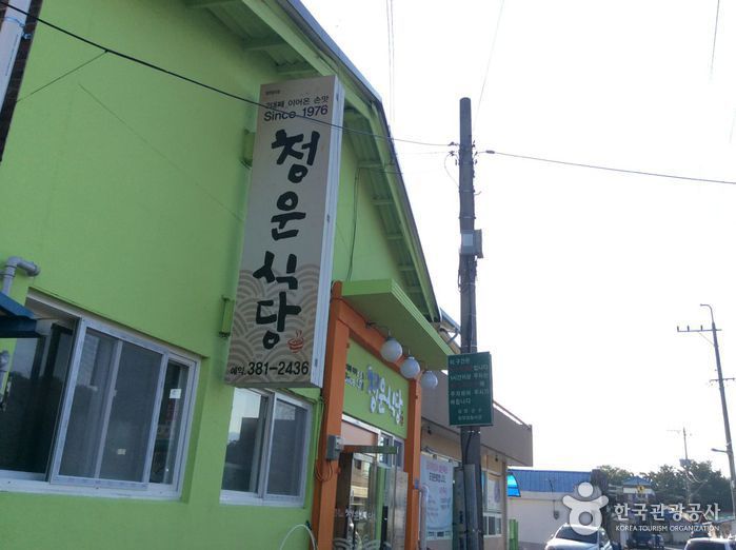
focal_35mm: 33
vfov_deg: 42.8
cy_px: 275
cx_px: 368
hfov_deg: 55.4
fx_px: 701
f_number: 2.4
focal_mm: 3.3
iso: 32
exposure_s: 1/681
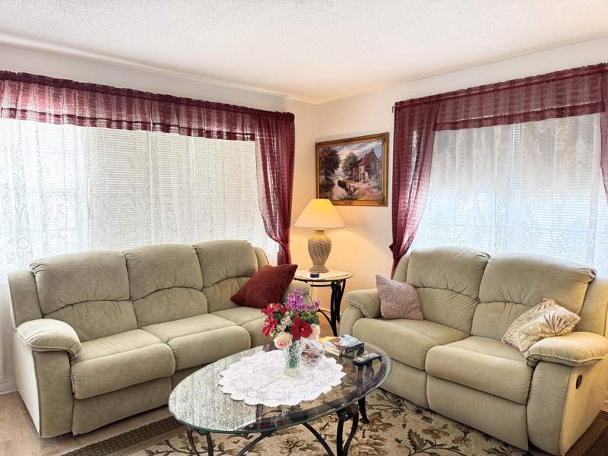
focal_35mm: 24
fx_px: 422
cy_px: 228
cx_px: 304
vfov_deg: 56.8
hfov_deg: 71.6
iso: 125
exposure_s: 1/60
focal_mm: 6.76
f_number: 1.78
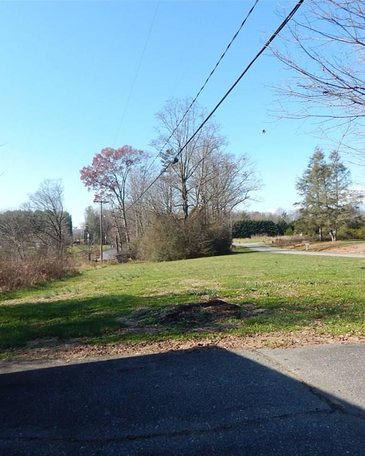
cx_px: 174
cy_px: 230
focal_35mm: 29
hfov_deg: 50.0
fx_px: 391
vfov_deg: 60.4
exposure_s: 1/800
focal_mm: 4
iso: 125
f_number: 3
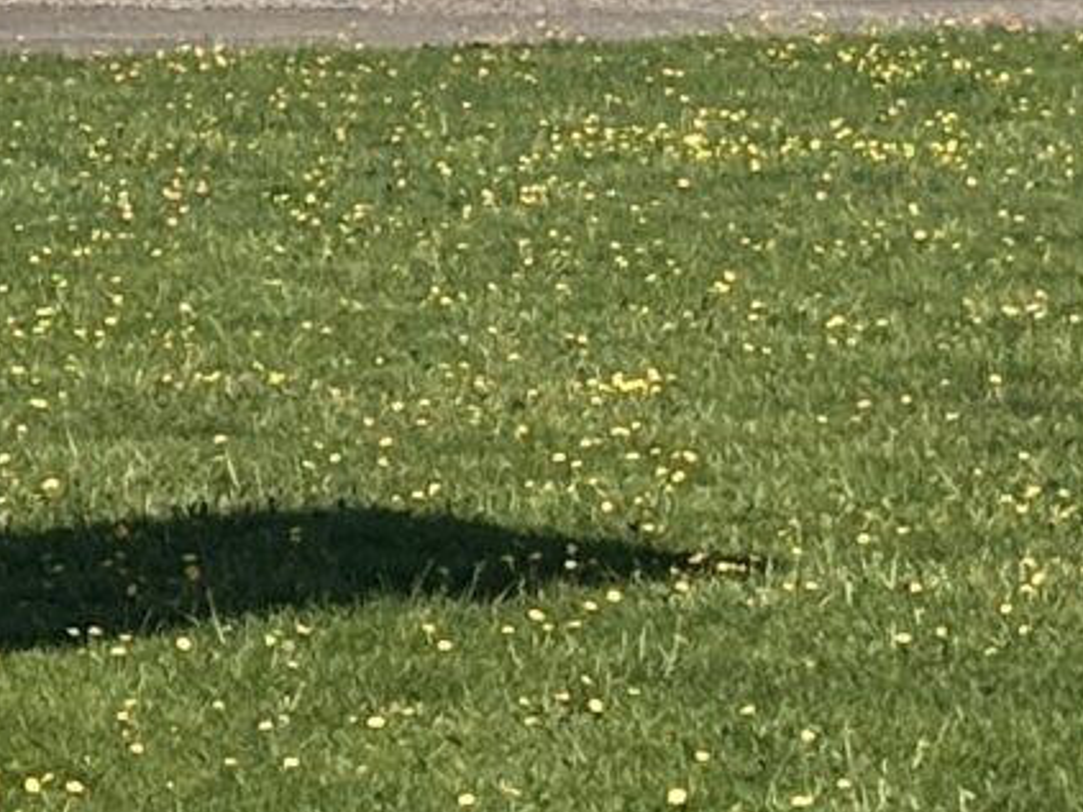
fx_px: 9852
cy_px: -213
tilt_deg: -0.9
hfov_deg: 5.9
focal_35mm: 315
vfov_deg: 4.7
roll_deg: +0.3
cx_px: -2038
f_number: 1.6
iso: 32
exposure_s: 1/4630
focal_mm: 5.96
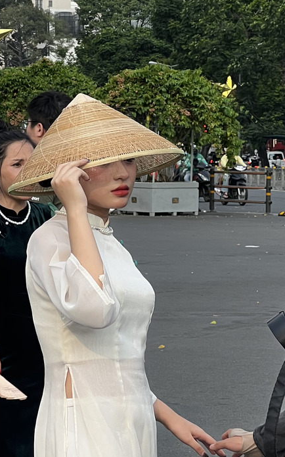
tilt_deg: -5.4
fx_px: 2338
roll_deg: +0.5
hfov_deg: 7.0
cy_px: 402
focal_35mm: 188
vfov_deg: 11.1
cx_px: 122
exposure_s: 1/250
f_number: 2.8
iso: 32
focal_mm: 9
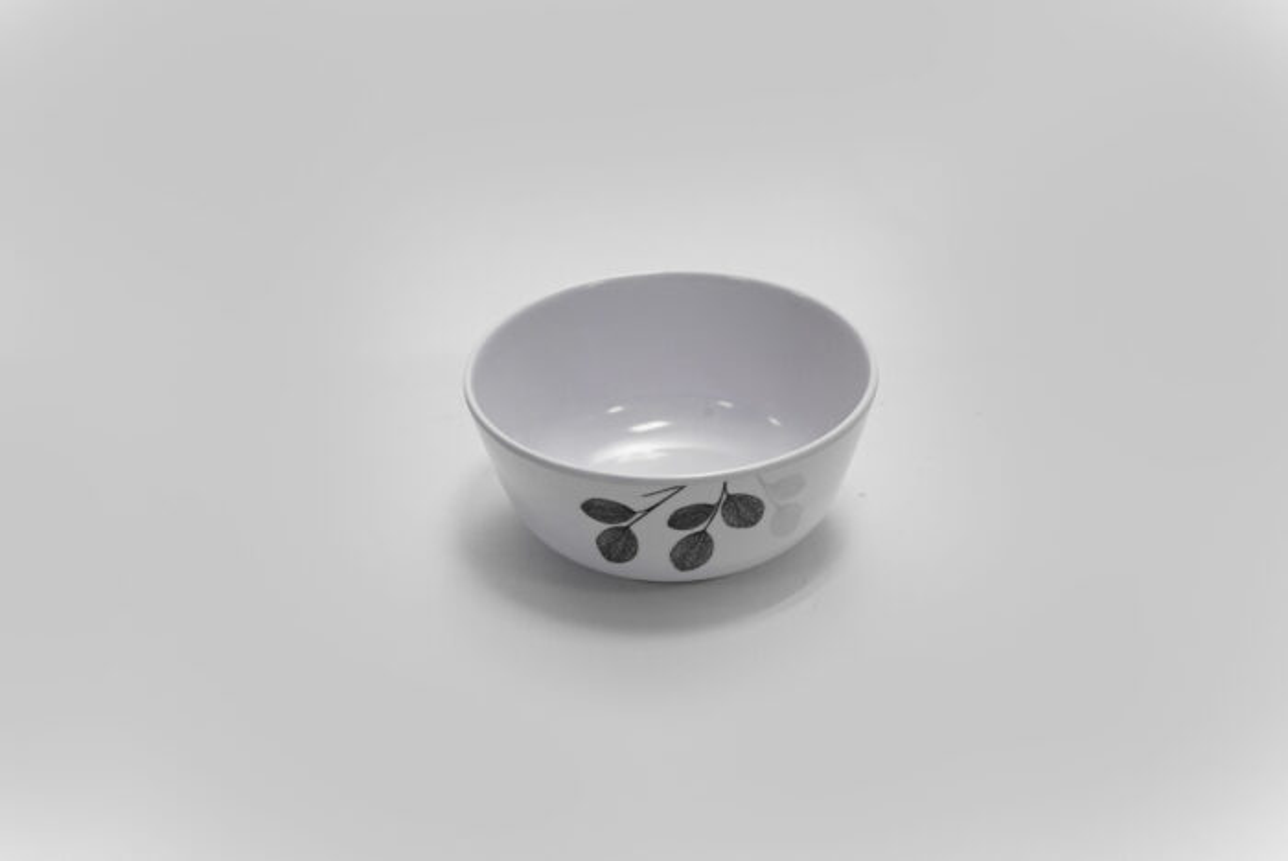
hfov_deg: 28.8
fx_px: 2506
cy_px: 430
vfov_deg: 19.5
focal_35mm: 70
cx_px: 644
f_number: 13
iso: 3200
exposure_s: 1/100
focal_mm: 70
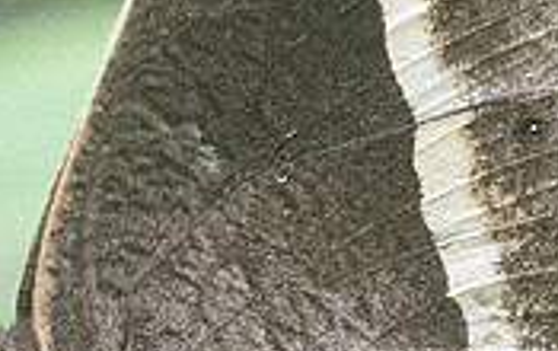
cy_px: -141
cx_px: 931
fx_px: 39922
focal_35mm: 2621
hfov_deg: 0.8
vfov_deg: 0.5
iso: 1250
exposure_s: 1/320
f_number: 4.5
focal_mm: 150
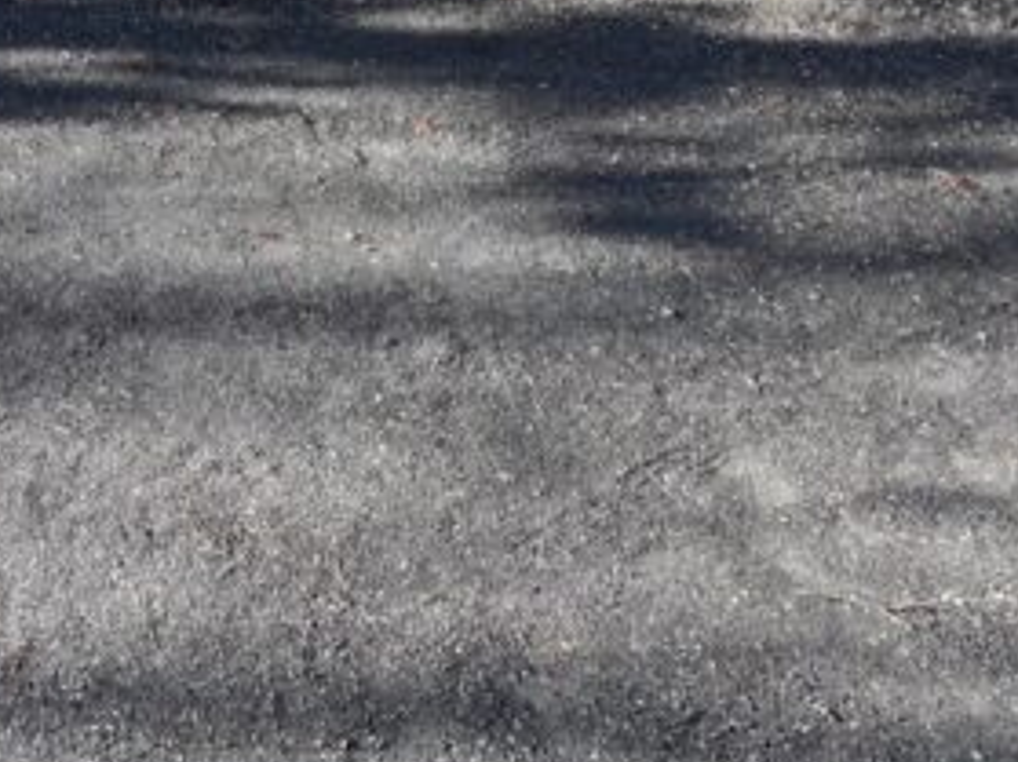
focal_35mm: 88
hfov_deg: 19.9
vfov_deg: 15.2
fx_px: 2587
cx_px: -405
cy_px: -469
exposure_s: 1/40
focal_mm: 12.29
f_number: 2.8
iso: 180
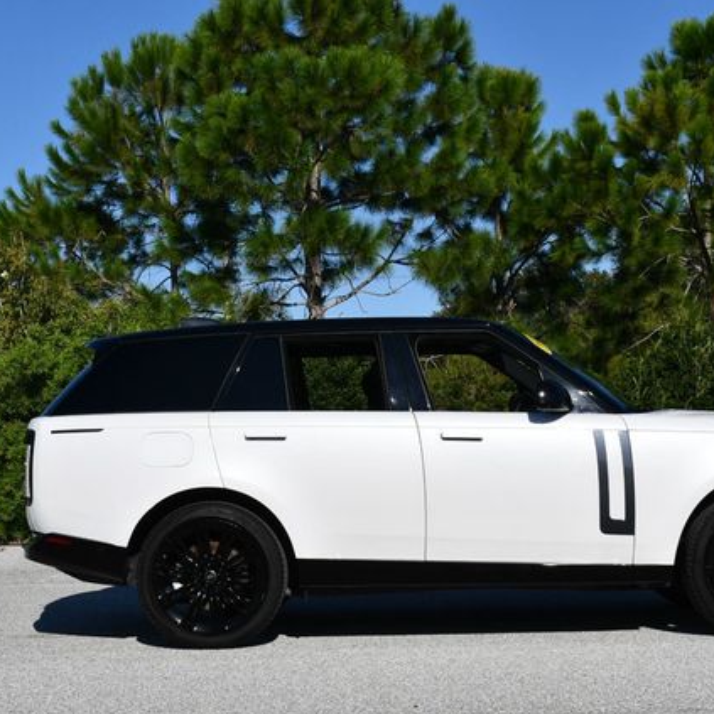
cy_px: 358
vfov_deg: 25.7
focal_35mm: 67
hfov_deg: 25.7
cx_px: 435
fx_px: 1564
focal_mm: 26
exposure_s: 1/400
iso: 100
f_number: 10
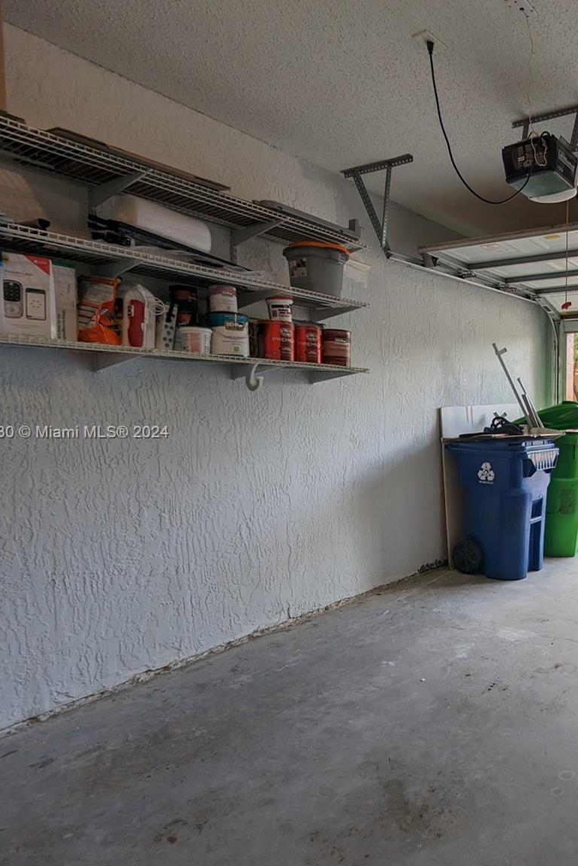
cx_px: 527
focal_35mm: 23
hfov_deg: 48.8
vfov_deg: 76.1
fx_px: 554
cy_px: 433
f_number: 2.2
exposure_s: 1/183
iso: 56
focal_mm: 2.35
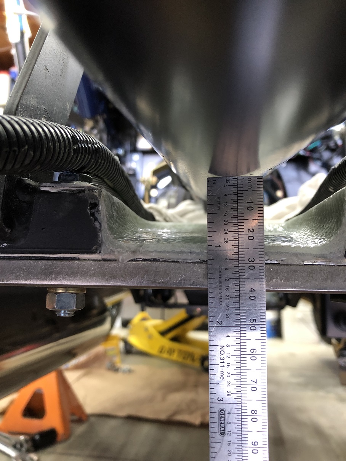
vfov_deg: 63.4
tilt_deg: +7.8
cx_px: 173
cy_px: 230
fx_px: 373
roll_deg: -0.7
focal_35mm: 28
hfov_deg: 49.8
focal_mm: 3.99
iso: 100
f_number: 1.8
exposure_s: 1/15
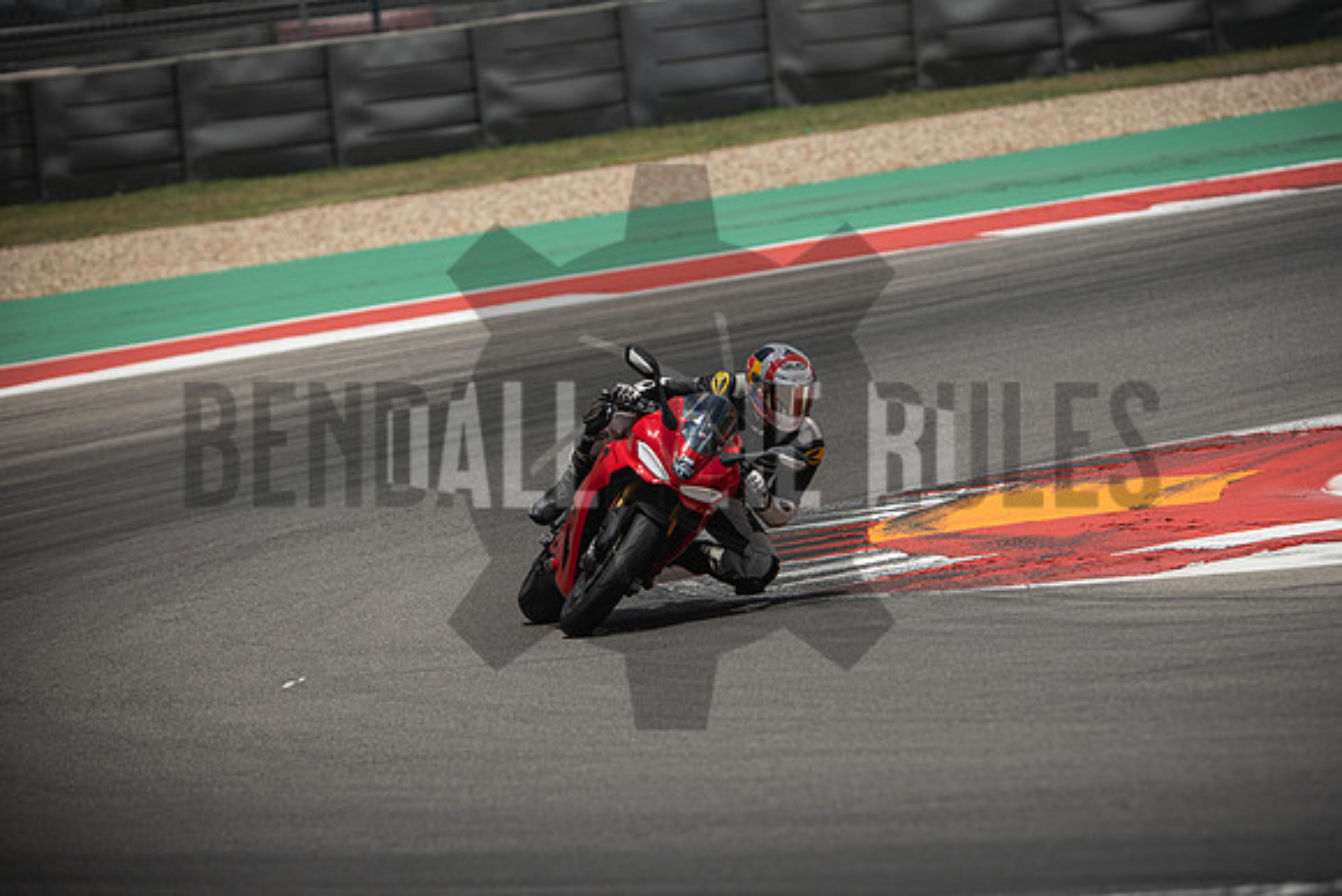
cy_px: 448
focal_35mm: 300
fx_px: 11185
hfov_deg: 6.9
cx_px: 671
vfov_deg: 4.6
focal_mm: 200
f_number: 3.2
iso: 125
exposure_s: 1/2000
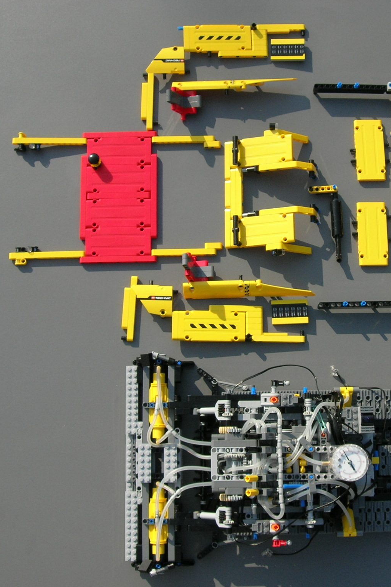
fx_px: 863
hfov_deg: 25.1
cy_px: 293
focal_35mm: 53
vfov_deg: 37.5
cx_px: 312
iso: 64
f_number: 4.8
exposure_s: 1/496
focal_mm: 7.8
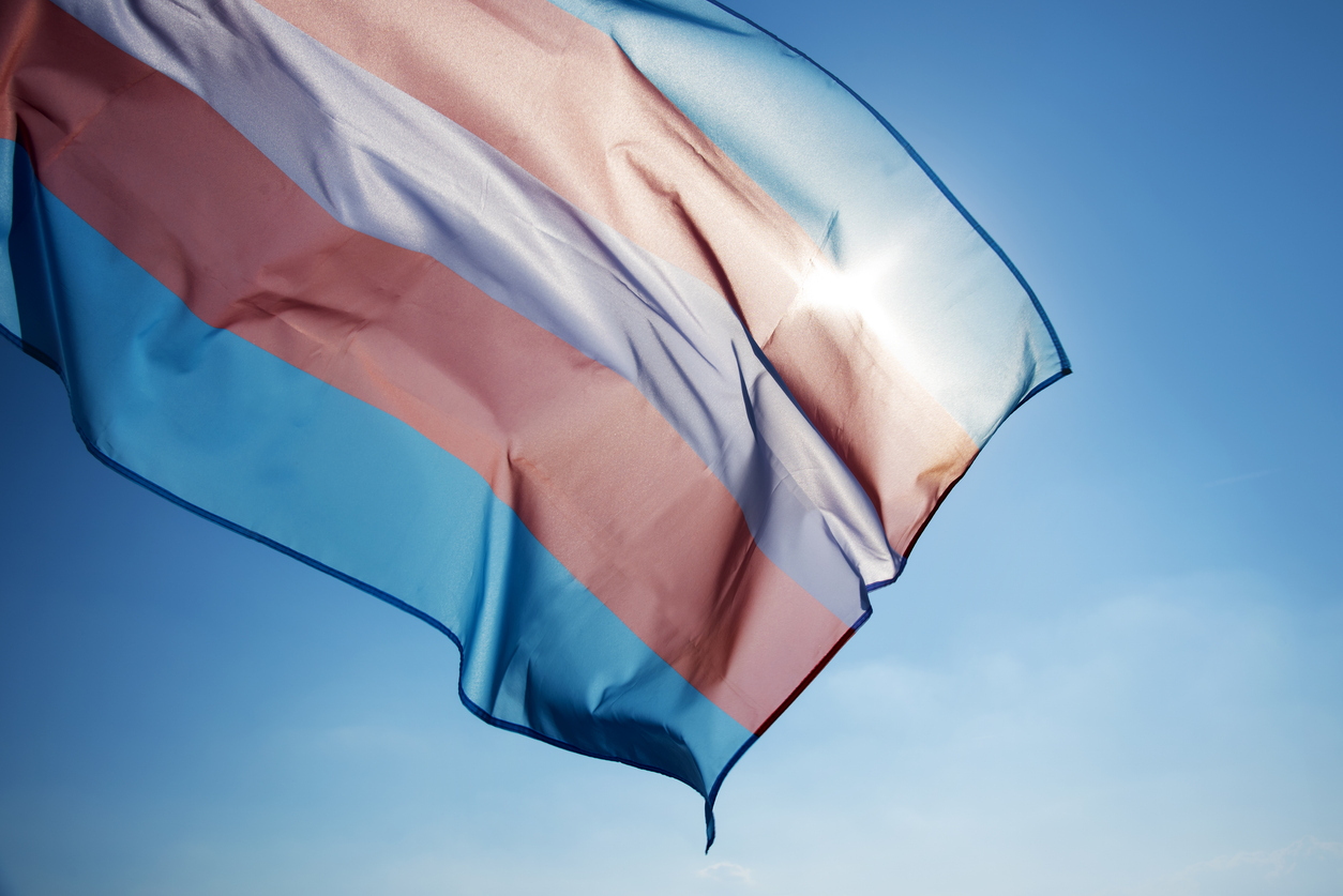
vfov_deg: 42.4
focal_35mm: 31
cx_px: 672
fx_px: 1157
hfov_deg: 60.3
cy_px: 448
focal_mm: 31
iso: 64
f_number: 7.1
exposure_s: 1/500
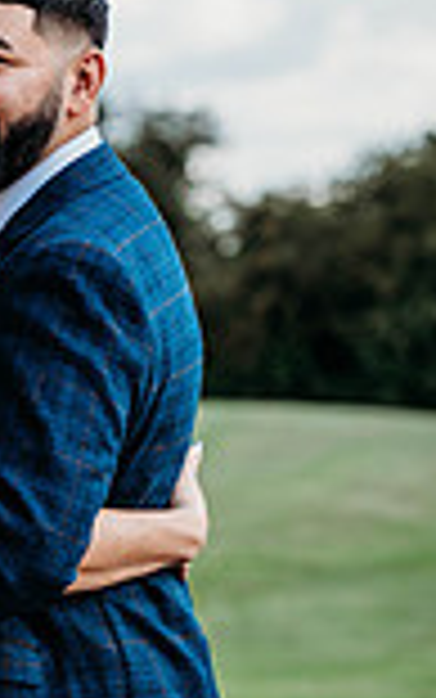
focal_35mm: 252
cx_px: -106
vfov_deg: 8.3
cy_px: 693
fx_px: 4787
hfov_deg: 5.2
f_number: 3.5
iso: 100
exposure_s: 1/800
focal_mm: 85
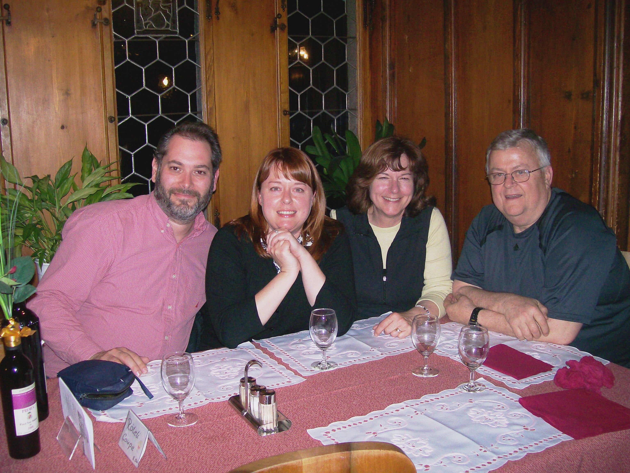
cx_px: 315
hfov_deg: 51.4
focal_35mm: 36
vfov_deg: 39.7
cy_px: 236
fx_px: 655
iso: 140
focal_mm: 6
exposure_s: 1/64
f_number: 2.7
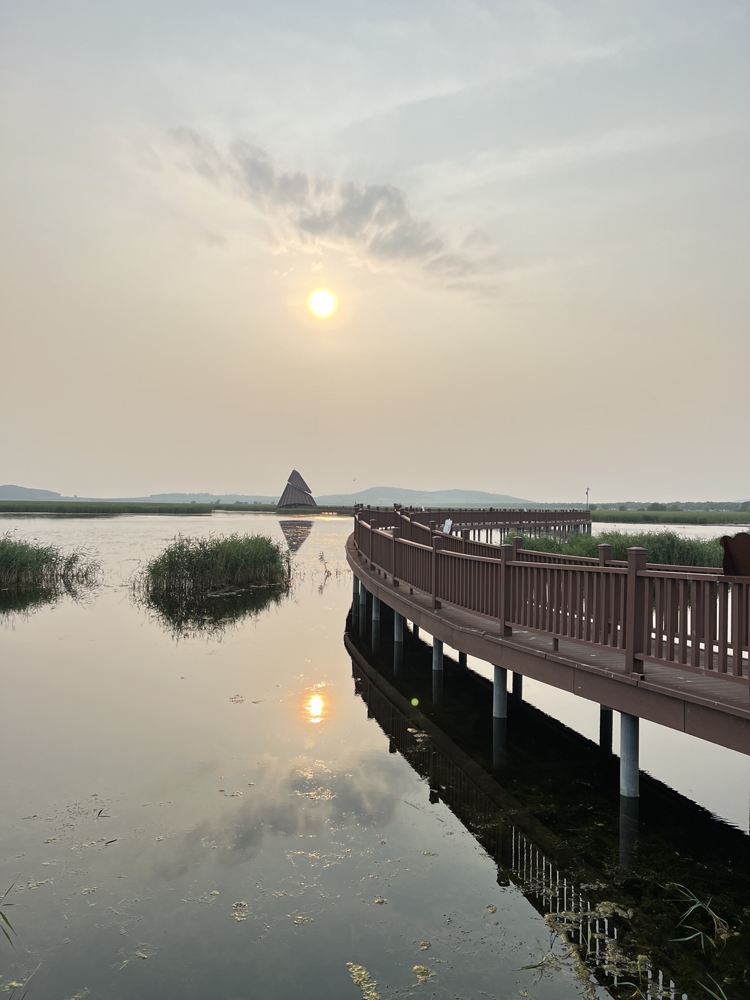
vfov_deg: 67.3
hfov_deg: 53.1
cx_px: 375
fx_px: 751
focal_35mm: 26
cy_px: 500
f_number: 1.5
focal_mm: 5.7
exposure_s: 1/2457
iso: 50
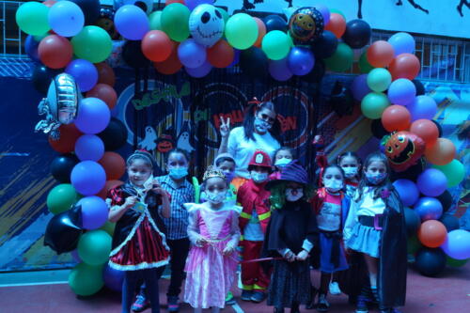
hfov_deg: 53.1
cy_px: 156
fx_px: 470
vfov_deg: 36.8
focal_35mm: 36
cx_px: 235
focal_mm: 24
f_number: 8
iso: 250
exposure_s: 1/60
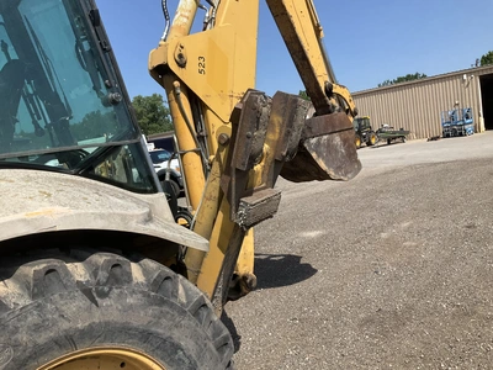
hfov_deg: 61.7
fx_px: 413
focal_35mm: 29
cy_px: 185
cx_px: 246
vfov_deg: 48.2
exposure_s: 1/2058
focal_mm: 3
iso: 25
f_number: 1.8
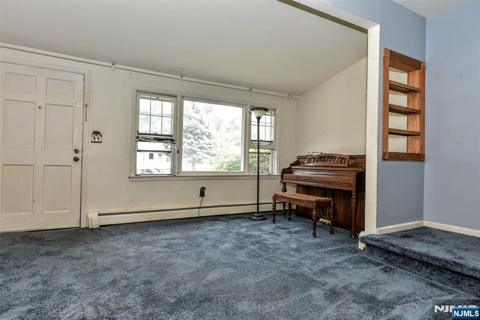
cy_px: 160
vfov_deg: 61.9
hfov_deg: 84.0
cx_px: 240
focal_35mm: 20
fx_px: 267
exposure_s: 1/125
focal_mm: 20
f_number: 5.6
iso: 450
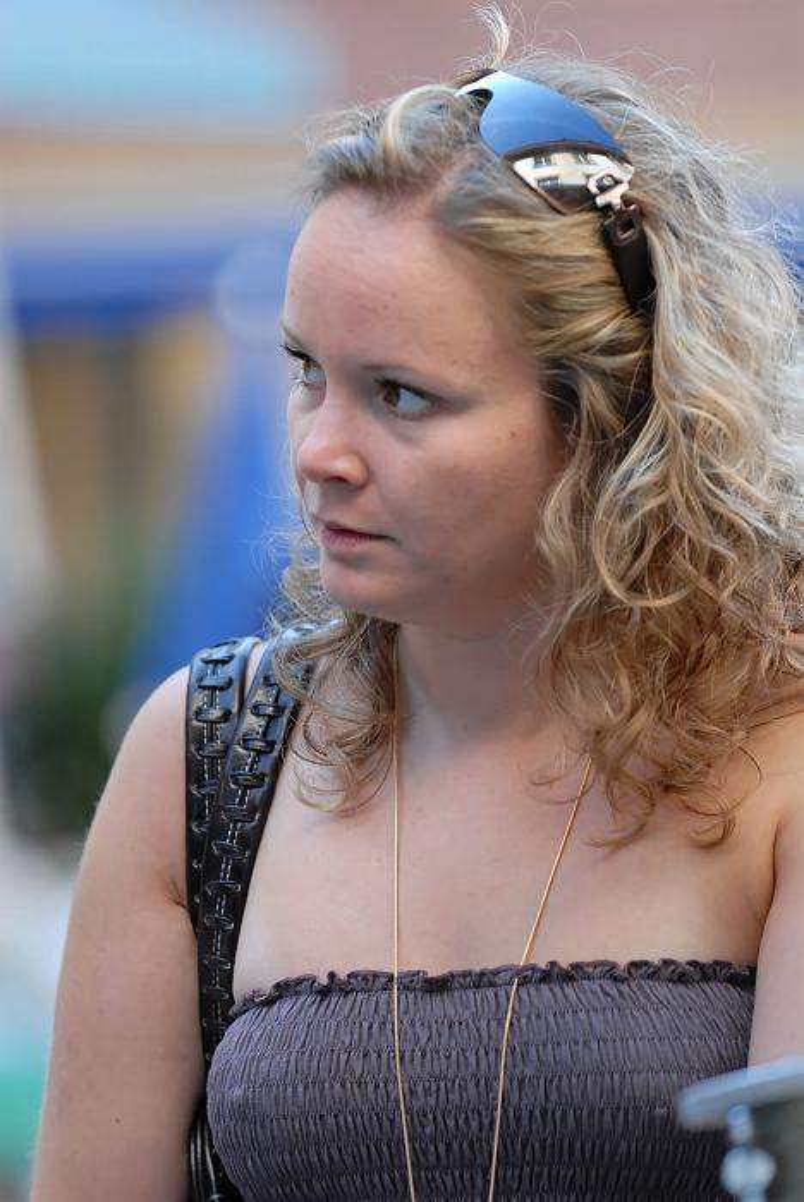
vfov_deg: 9.8
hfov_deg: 6.6
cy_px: 601
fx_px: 7021
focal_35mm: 210
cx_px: 402
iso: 400
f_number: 2.8
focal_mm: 140
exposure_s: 1/400
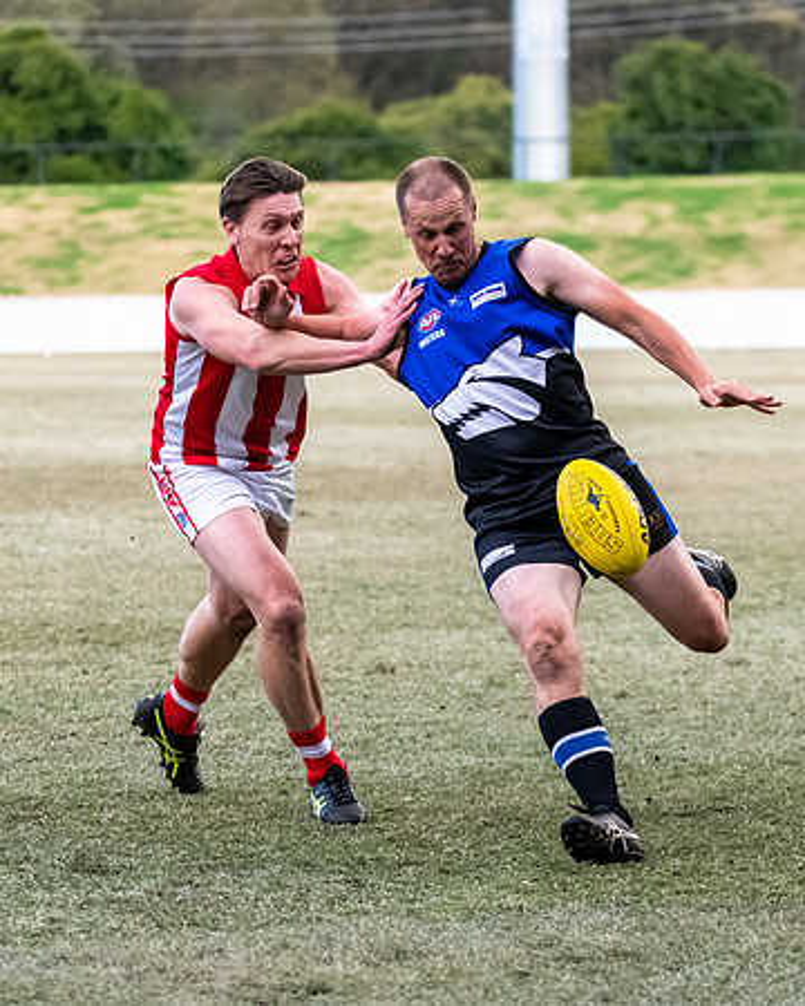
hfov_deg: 6.0
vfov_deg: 7.5
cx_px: 440
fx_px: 7641
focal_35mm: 257
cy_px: 504
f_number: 5
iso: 4500
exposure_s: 1/1600
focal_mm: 150
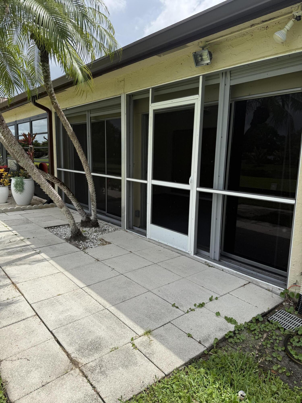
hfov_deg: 56.8
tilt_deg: -8.5
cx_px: 151
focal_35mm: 24
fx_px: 279
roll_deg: -1.5
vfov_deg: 71.6
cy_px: 202
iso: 80
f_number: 1.78
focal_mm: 6.76
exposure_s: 1/4167
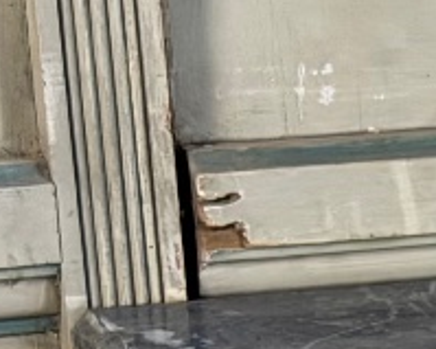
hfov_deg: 6.4
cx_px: 1141
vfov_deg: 5.3
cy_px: 900
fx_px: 3637
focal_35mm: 282
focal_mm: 6.76
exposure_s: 1/50
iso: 160
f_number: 1.78
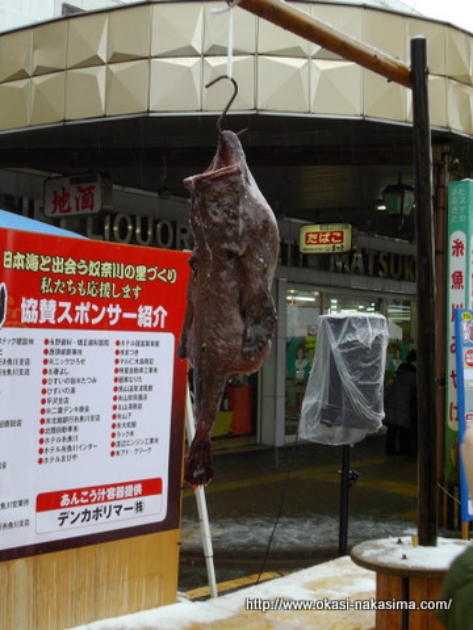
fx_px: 1002
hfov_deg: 26.6
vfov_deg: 34.9
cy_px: 315
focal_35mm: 55
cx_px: 236
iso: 100
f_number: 4.8
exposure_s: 1/60
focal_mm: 9.8
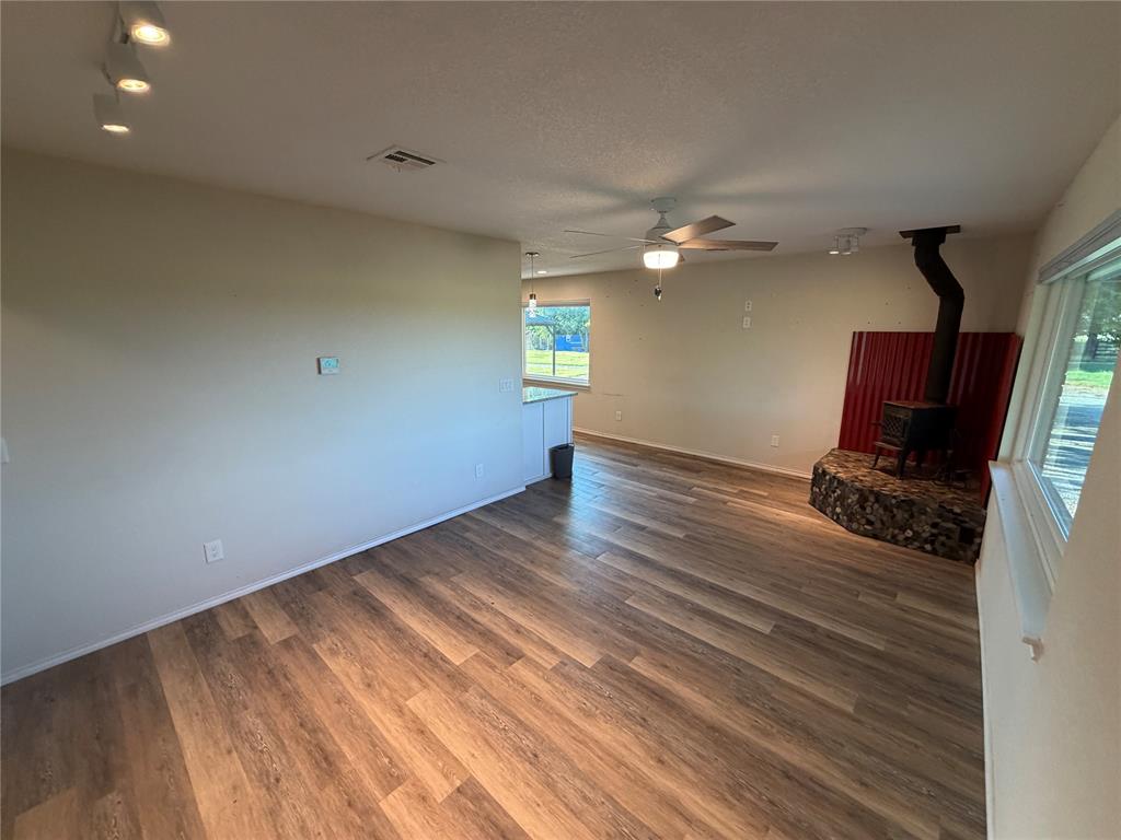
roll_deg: -0.3
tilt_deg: -11.2
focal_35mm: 14
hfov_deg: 102.1
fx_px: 453
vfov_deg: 85.7
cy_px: 420
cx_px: 560
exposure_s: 1/120
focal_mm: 2.22
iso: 320
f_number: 2.2
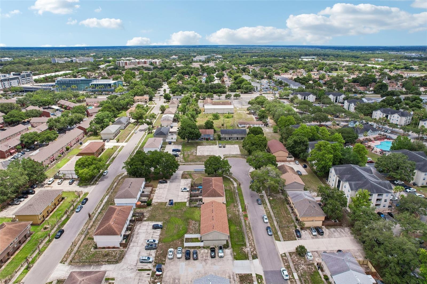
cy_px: 142
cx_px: 214
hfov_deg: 78.6
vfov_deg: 57.2
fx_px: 261
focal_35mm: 22
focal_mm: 8.4
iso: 140
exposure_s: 1/2000
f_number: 2.8
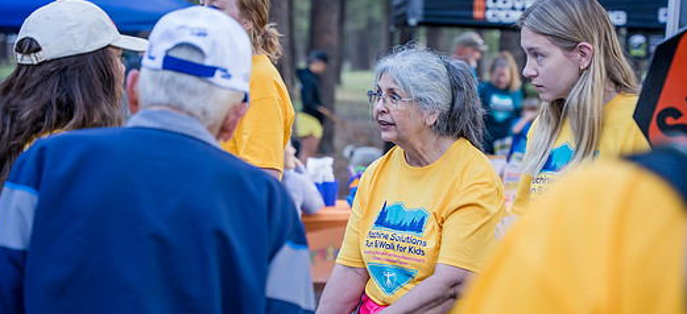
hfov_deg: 25.8
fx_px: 1501
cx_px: 370
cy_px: 163
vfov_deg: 11.9
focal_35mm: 86
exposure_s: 1/250
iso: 400
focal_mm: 70
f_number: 3.2
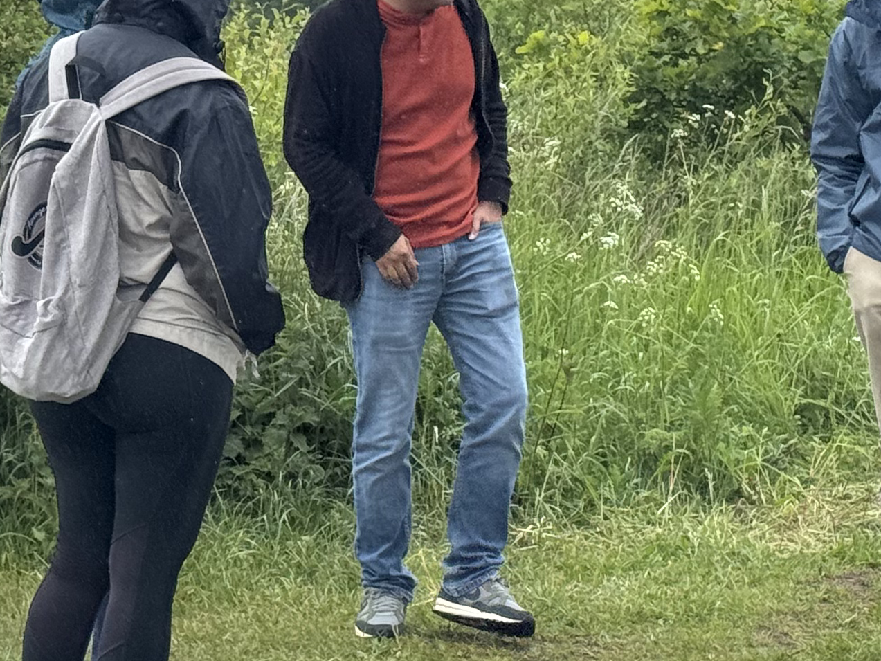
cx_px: 246
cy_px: 196
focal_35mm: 152
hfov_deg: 13.0
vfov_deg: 9.8
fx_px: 3869
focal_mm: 6.8
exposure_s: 1/1395
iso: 64
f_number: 1.8
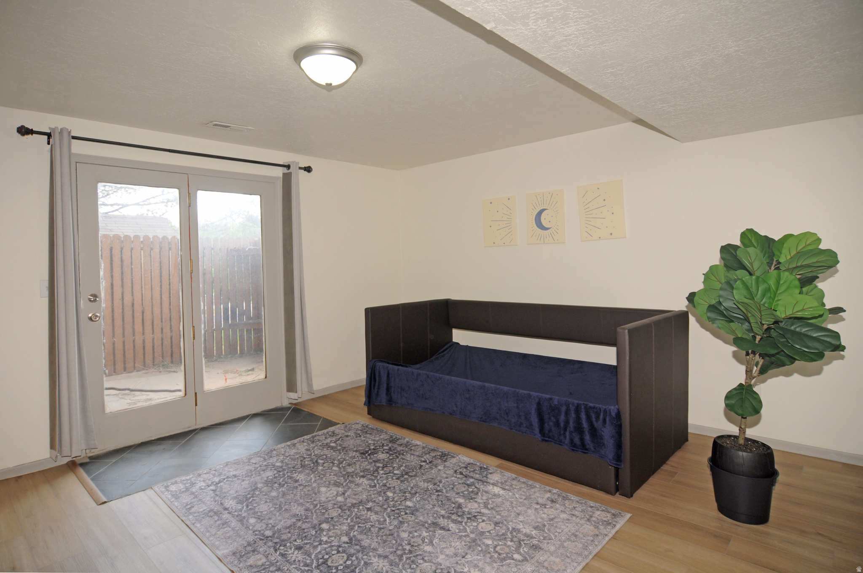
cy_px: 286
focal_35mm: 18
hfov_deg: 90.1
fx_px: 431
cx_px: 432
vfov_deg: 67.2
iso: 200
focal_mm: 12
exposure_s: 1/60
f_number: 4
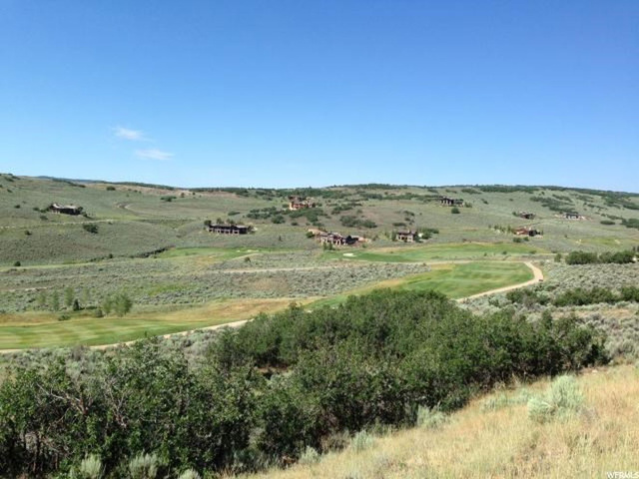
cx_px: 320
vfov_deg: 42.9
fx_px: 609
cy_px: 240
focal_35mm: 33
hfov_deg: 55.4
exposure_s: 1/1323
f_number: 2.4
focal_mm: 4.13
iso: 50
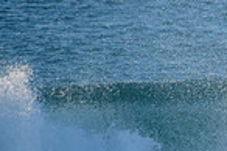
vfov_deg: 0.7
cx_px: 438
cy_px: 77
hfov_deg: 1.0
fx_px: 12553
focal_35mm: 1993
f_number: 5.6
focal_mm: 500
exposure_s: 1/2000
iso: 900
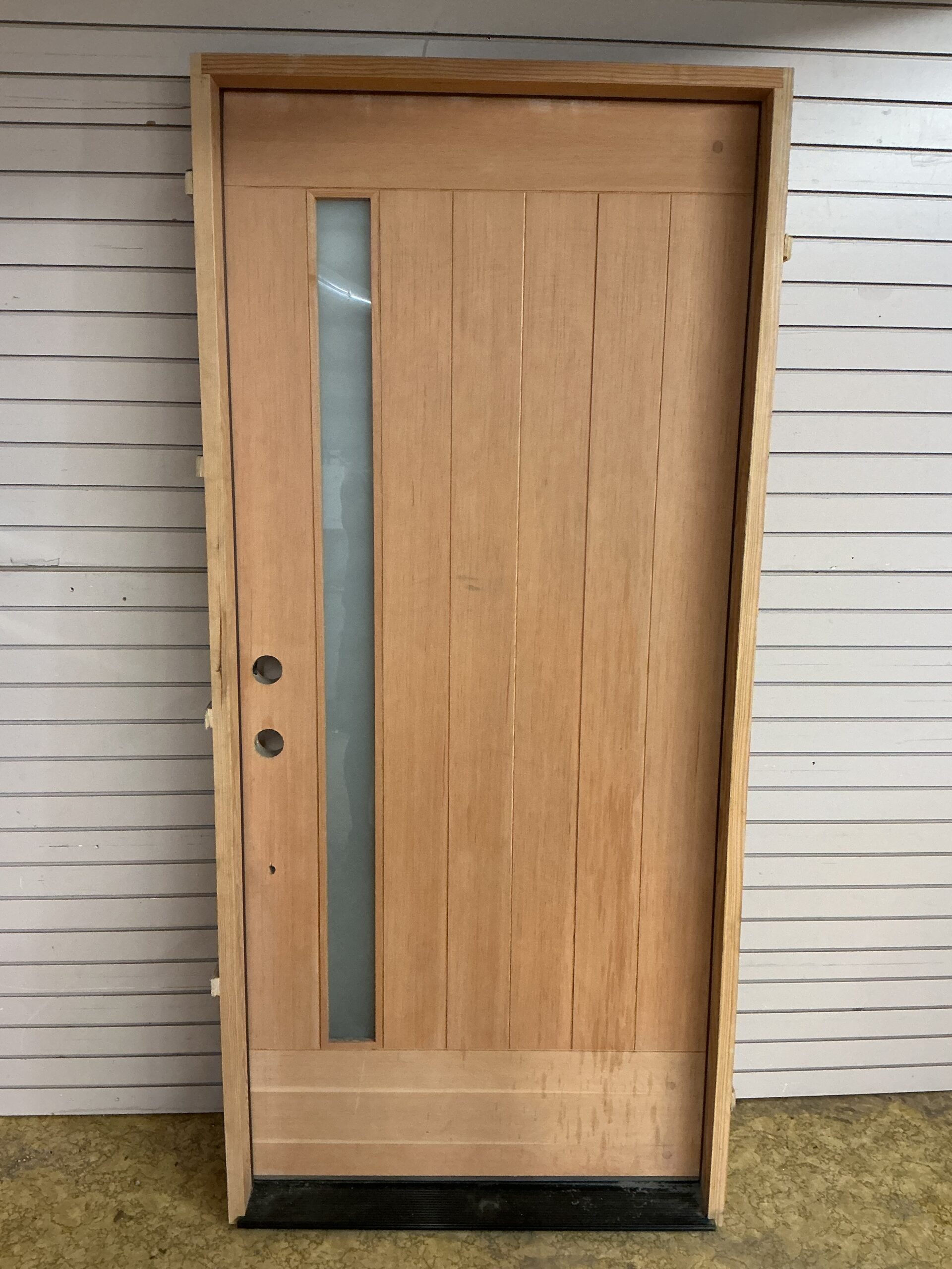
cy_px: 634
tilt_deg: -16.7
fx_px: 1063
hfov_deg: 48.2
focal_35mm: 29
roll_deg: -0.9
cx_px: 476
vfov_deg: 61.7
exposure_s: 1/60
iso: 160
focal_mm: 3
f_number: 1.8
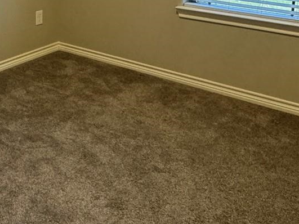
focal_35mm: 54
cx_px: 61
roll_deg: +1.3
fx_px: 466
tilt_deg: -11.0
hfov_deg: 34.5
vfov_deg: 25.8
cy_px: 5
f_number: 2.2
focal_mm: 2.22
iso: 320
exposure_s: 1/60
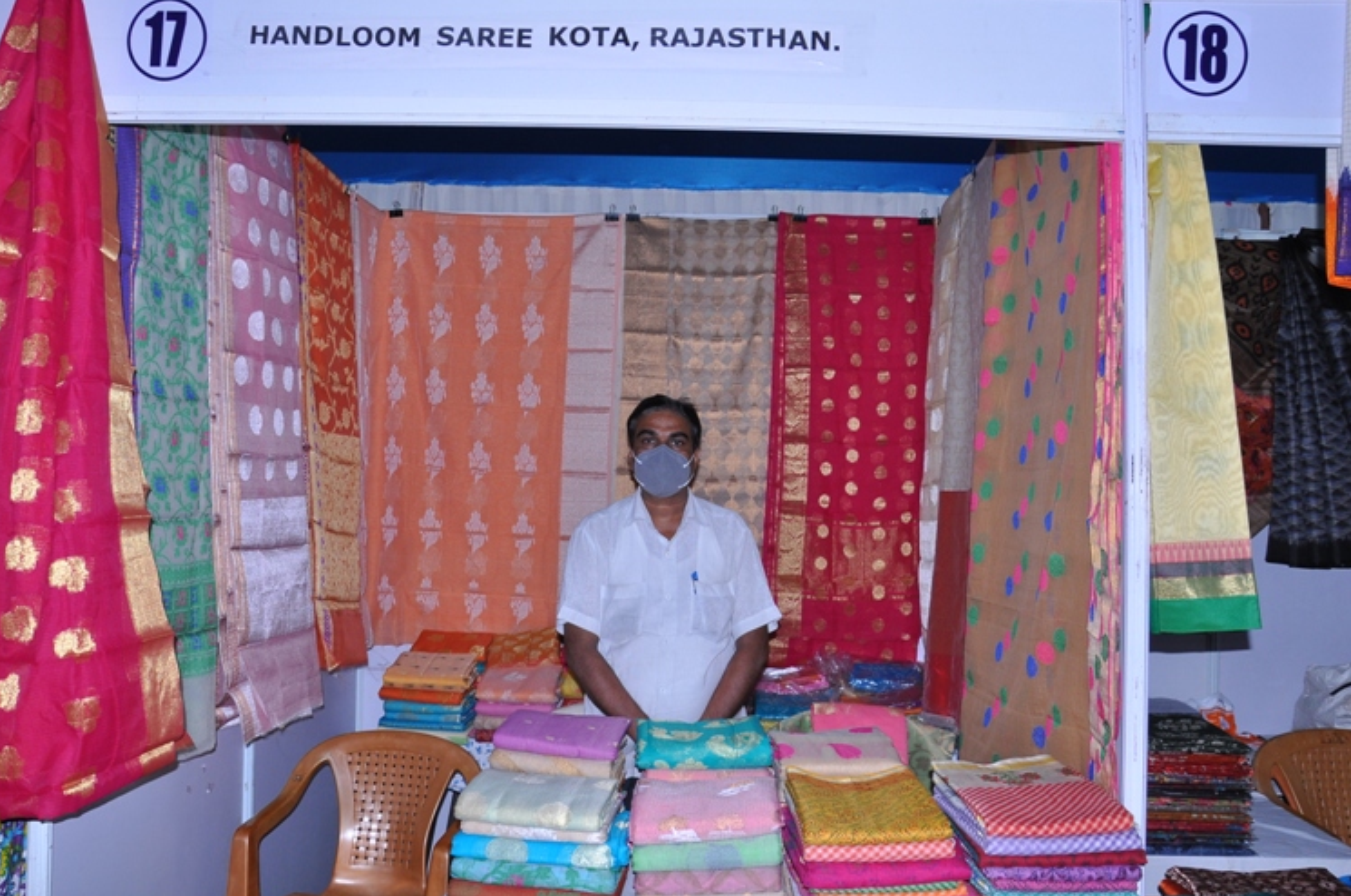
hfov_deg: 63.7
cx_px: 673
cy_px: 434
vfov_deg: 44.8
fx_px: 1086
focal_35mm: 29
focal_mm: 18
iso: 320
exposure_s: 1/125
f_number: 8
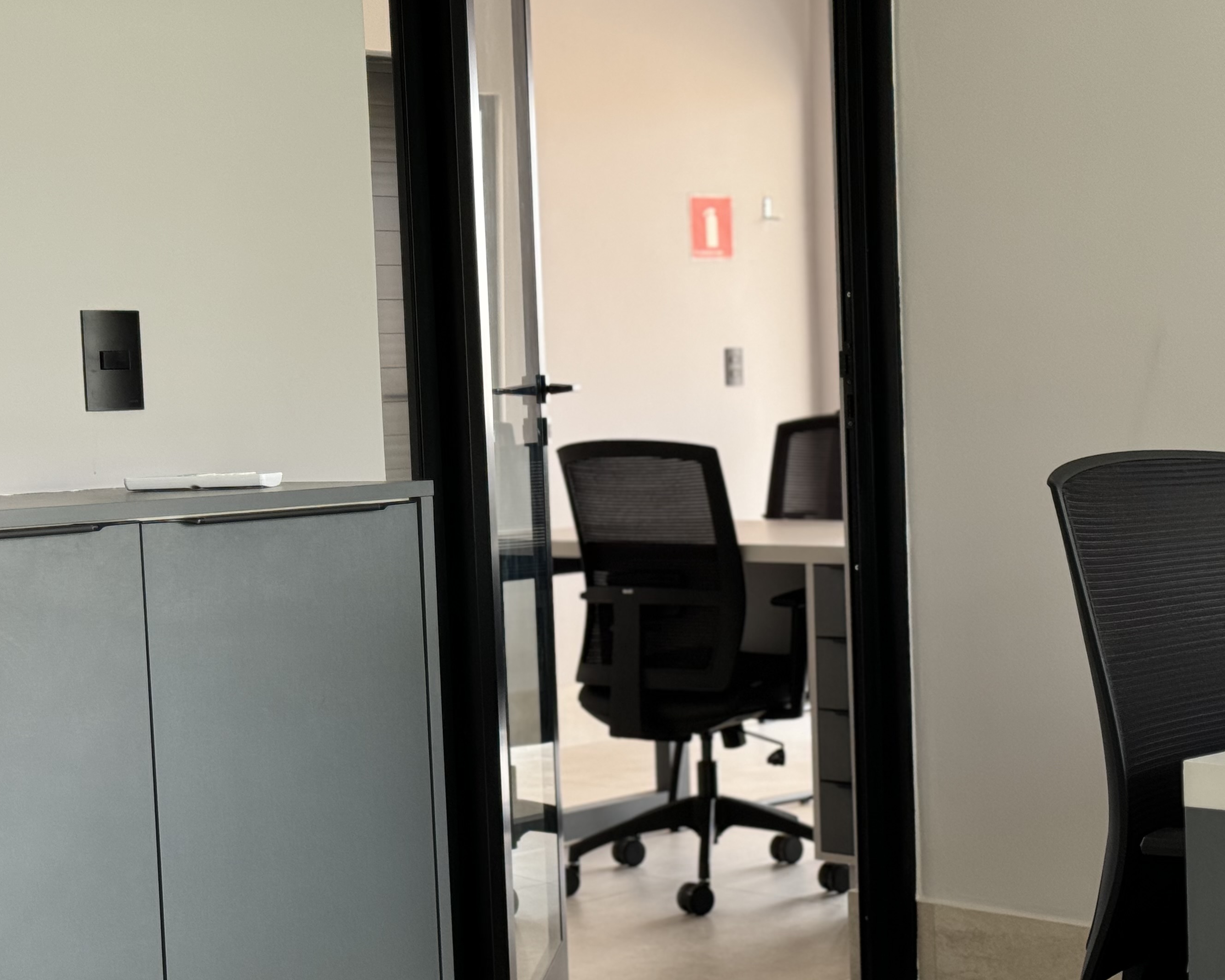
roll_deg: +2.2
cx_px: 582
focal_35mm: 71
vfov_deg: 21.5
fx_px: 2574
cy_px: 617
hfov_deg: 26.8
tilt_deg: -4.9
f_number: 1.78
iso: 50
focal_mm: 6.76
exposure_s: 1/121
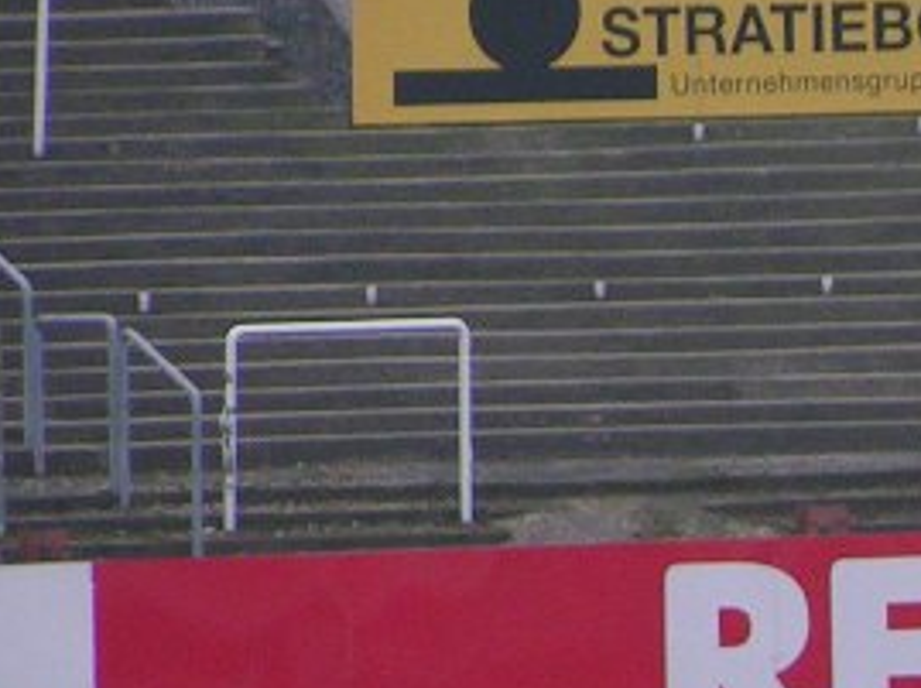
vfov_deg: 1.8
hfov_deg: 2.5
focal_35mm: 807
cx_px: 1257
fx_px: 21442
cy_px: 880
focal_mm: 41.4
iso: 160
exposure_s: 1/320
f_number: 3.5
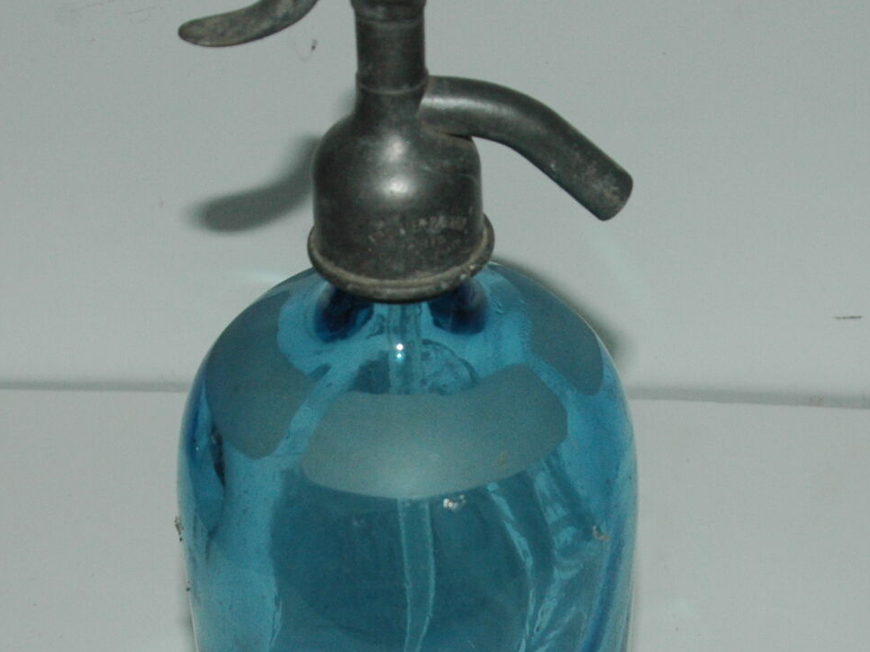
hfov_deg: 20.9
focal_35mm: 94
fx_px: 2363
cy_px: 633
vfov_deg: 15.5
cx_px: 483
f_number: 7.1
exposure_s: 1/125
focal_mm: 28
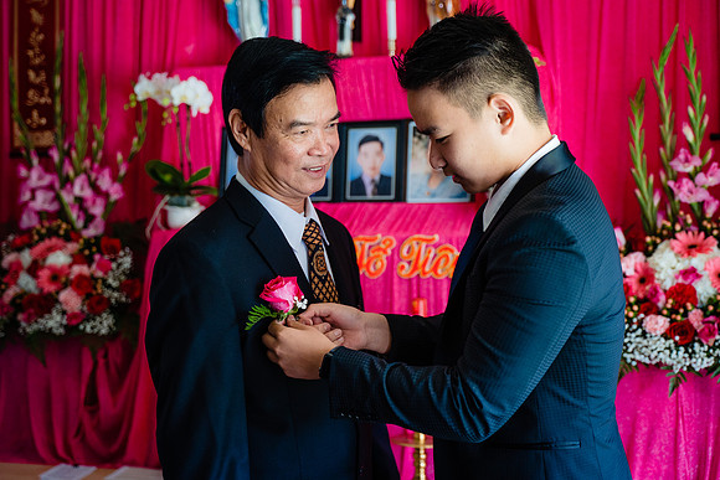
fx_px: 1049
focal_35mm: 52
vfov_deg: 25.8
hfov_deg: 37.9
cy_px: 247
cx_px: 350
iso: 1600
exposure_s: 1/200
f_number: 2.8
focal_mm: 51
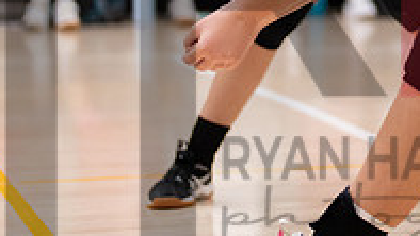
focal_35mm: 273
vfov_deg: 4.4
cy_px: -322
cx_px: 714
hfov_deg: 7.7
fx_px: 3042
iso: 800
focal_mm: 50
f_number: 1.2
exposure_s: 1/1600
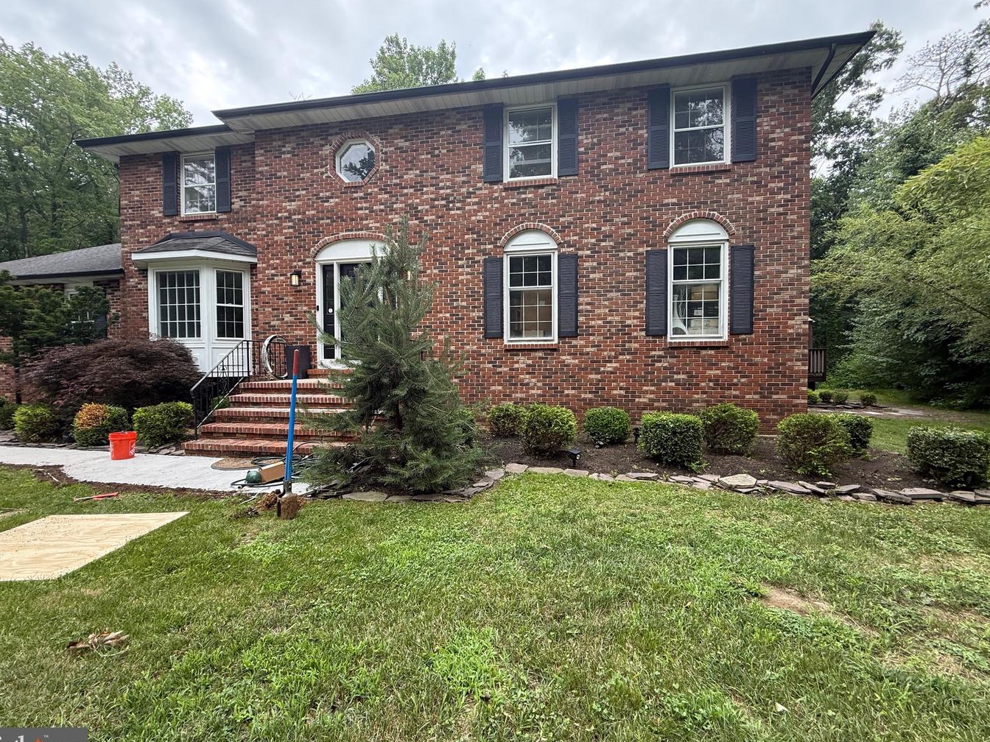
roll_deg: +0.2
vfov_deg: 81.7
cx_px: 488
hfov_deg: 98.2
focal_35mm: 15
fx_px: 429
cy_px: 372
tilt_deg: -1.4
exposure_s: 1/313
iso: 50
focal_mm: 2.22
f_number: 2.2
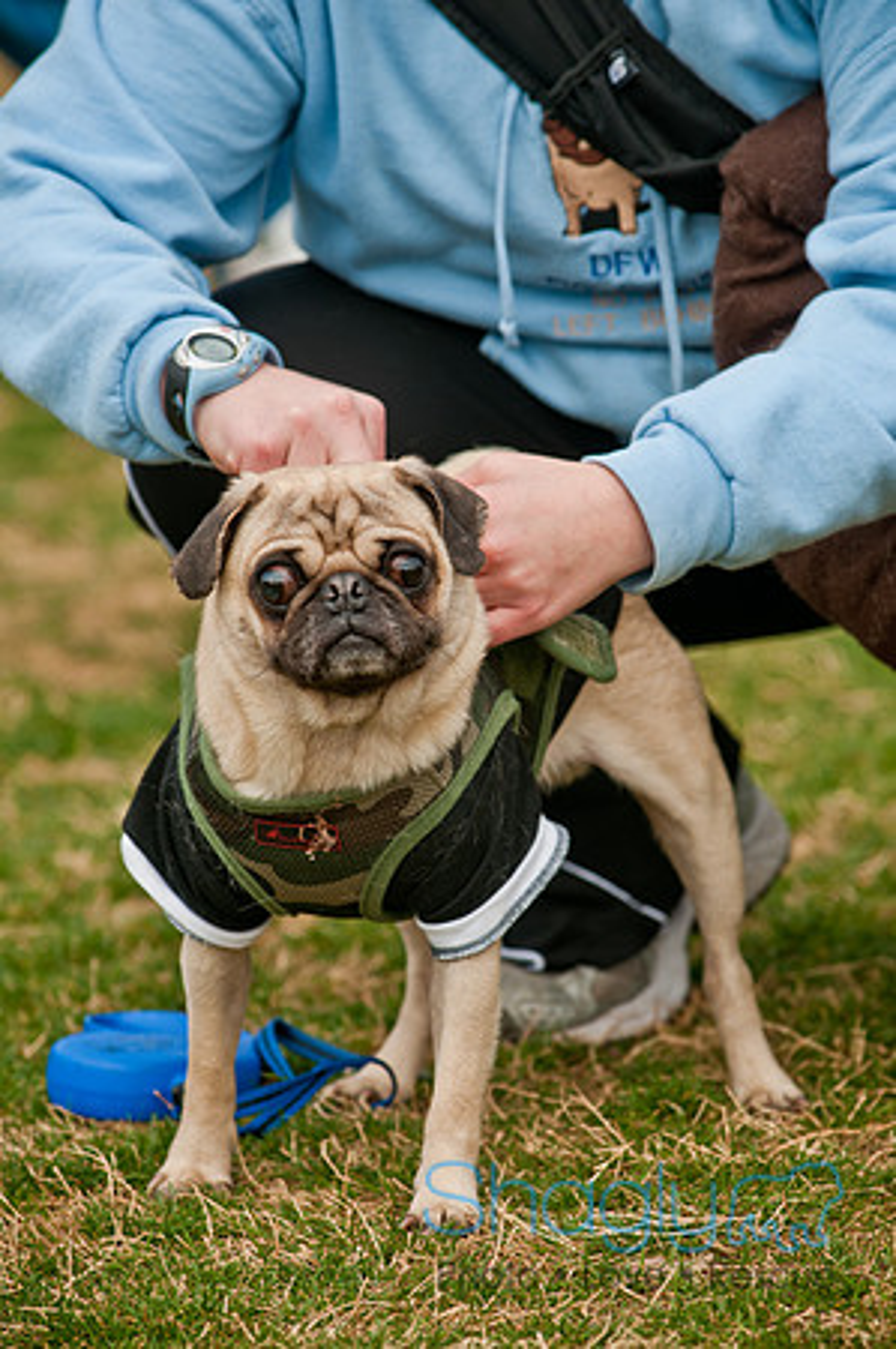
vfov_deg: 6.9
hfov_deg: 4.6
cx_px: 448
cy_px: 674
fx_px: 11225
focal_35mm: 300
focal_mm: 200
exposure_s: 1/640
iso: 200
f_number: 5
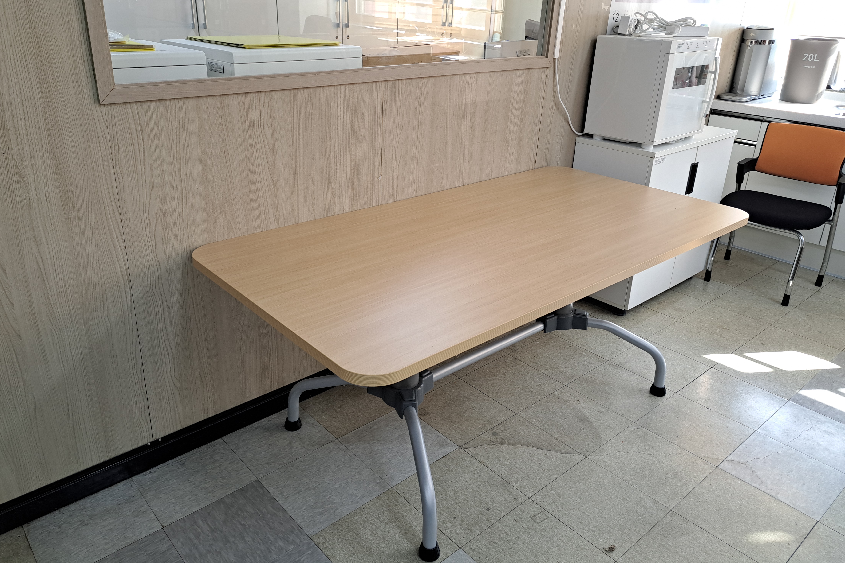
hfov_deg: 69.4
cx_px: 408
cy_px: 269
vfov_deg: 49.5
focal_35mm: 26
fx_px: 610
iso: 64
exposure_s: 1/60
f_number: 1.8
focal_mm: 5.23
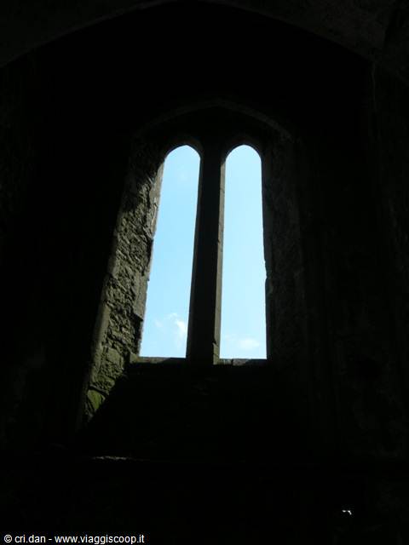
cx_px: 204
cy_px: 272
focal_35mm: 36
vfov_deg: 51.4
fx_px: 567
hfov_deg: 39.7
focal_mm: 7.5
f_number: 5.4
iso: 64
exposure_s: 1/212
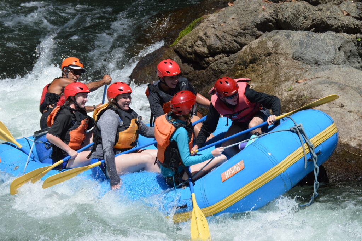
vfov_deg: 8.7
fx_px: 1582
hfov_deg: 13.1
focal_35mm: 158
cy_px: 120
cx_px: 181
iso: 400
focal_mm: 105
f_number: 6.3
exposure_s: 1/1600
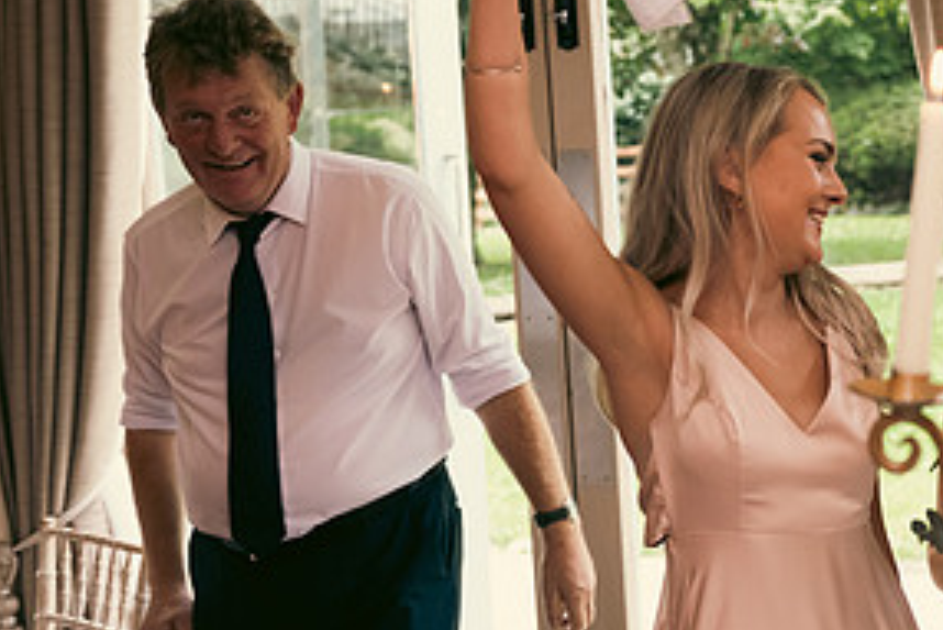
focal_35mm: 77
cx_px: 943
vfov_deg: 17.7
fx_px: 2018
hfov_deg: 25.0
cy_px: 322
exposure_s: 1/160
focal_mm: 38
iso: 800
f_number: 3.5
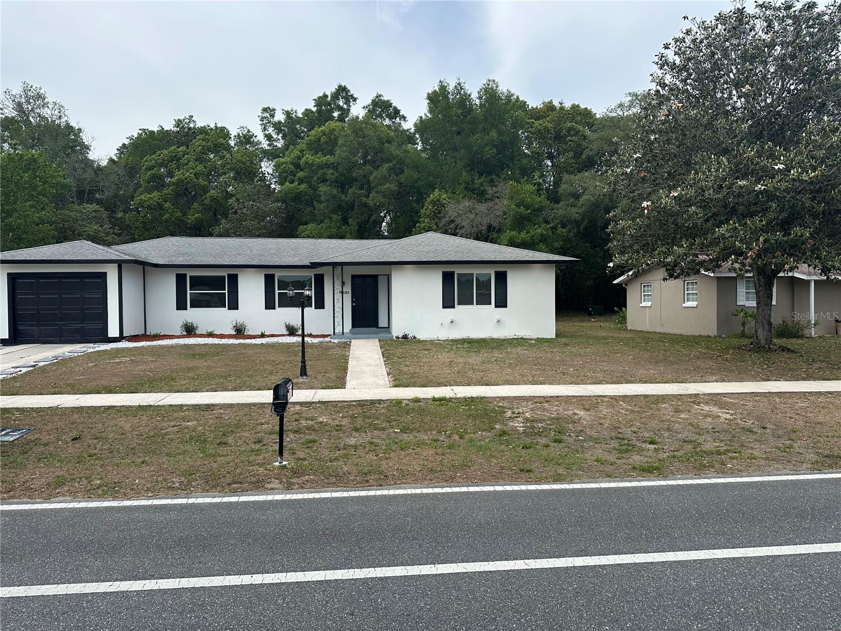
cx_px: 420
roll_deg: +0.1
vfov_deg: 56.8
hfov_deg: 71.6
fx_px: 583
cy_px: 316
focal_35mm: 24
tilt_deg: -0.9
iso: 80
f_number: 1.78
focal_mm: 6.86
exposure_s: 1/2967
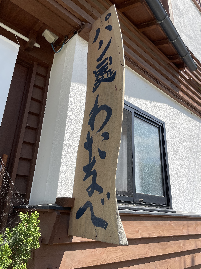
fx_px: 201
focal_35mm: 26
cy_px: 134
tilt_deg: +18.5
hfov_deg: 53.1
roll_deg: -3.6
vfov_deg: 67.3
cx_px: 100
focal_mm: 4.2
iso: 32
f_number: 1.6
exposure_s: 1/1984
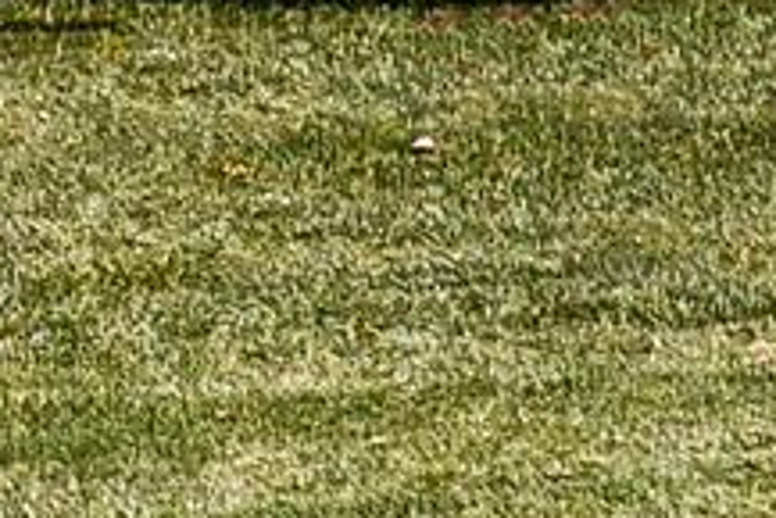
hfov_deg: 11.3
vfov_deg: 7.9
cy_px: -359
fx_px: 3667
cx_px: 1384
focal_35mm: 170
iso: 100
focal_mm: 24
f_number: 9
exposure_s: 1/320
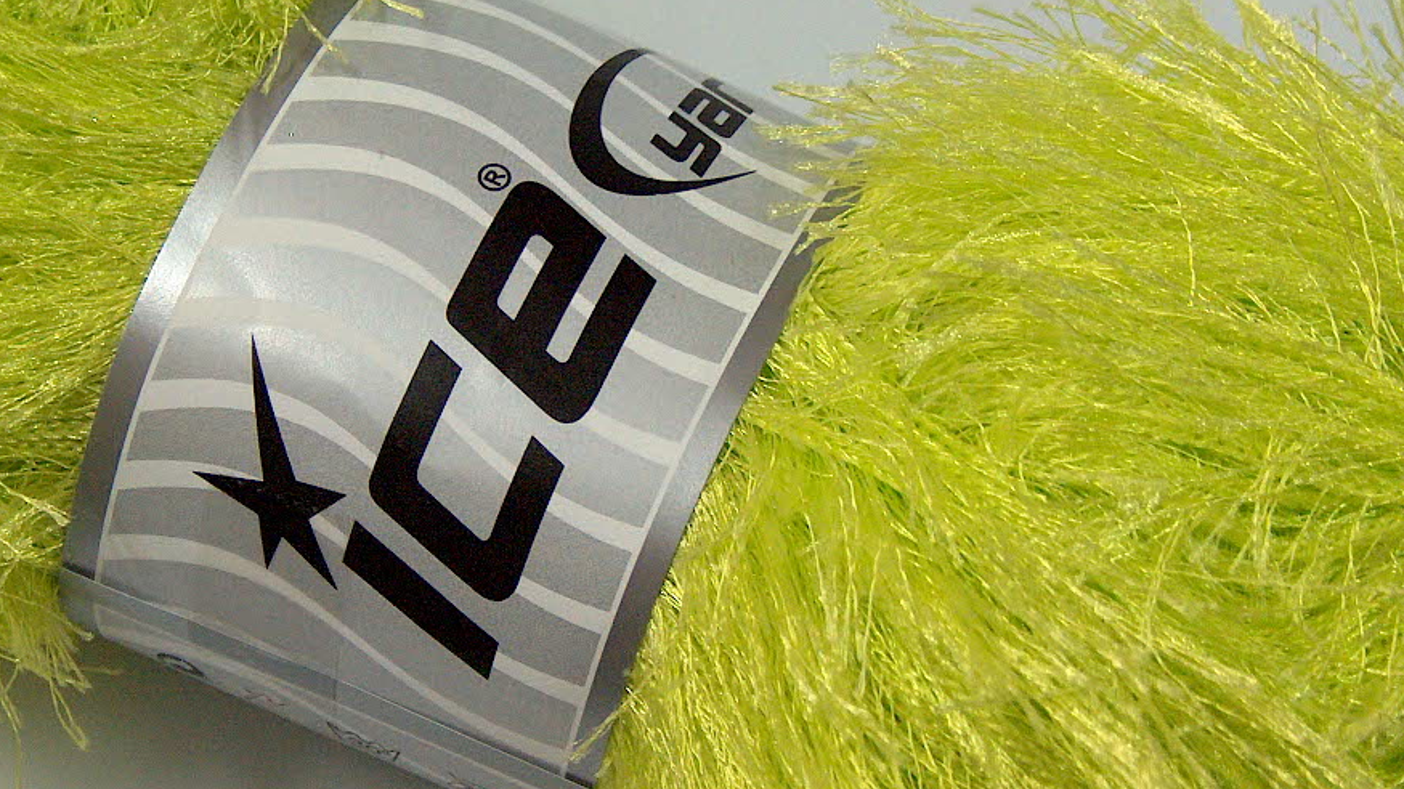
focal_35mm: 84
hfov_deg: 25.2
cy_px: 393
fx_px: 3127
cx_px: 509
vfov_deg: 14.4
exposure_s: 1/19.4
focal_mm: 10.64
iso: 200
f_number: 2.8
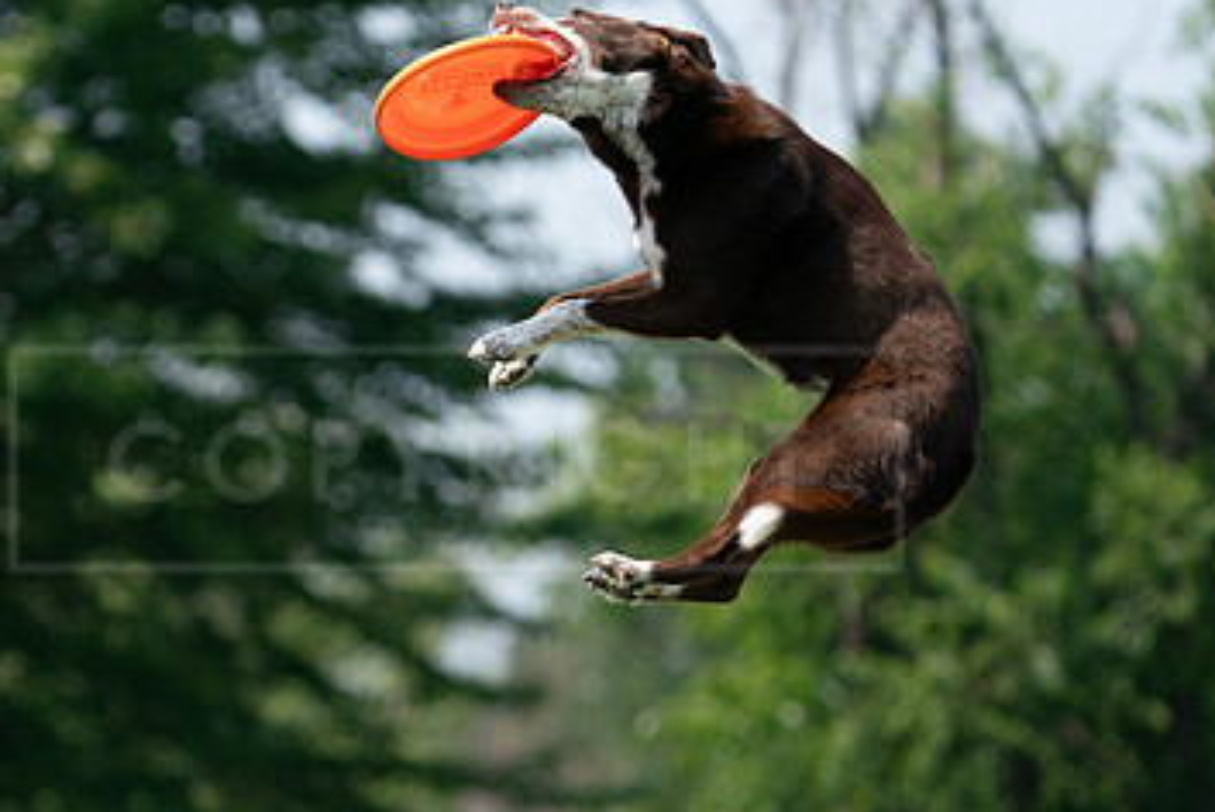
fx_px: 15774
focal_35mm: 467
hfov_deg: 4.4
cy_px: 516
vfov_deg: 2.9
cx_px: 303
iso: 1250
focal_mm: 268
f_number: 5.6
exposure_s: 1/4000
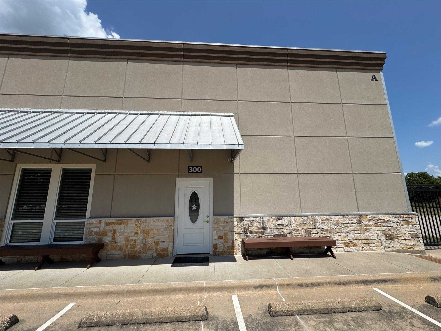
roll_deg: +0.6
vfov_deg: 85.7
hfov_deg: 102.1
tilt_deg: +11.6
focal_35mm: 14
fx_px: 178
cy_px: 166
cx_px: 220
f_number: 2.2
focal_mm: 2.22
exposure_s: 1/3906
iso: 40
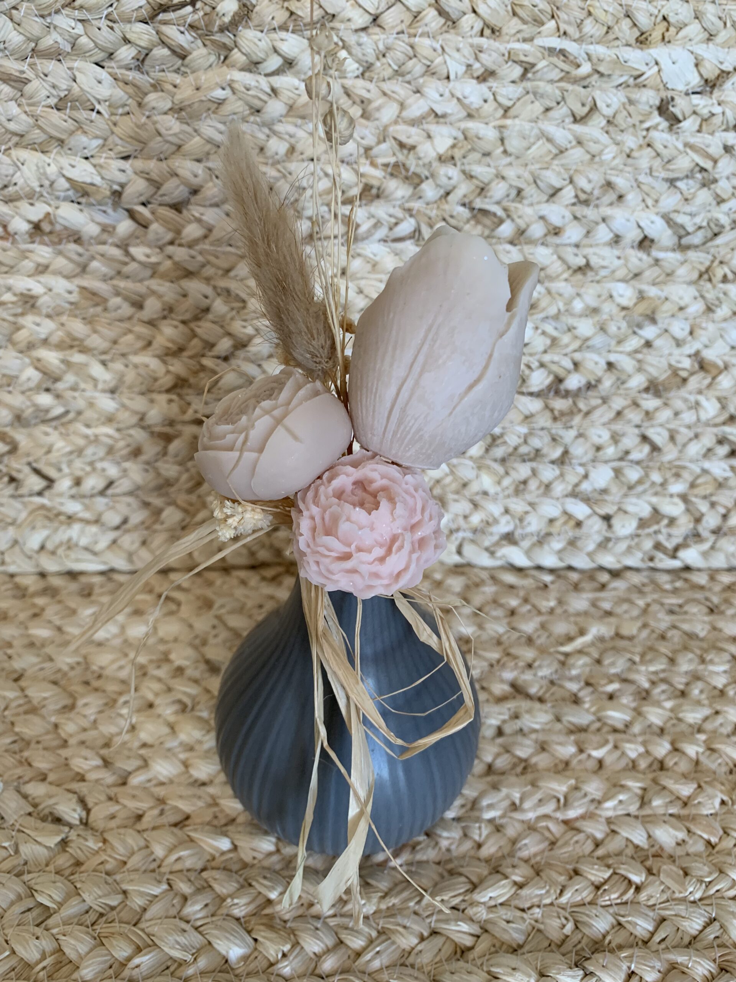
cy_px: 491
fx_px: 737
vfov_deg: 67.3
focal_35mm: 26
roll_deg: -1.0
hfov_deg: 53.1
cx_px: 368
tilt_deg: -37.0
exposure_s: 1/104
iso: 100
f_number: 1.8
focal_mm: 4.25
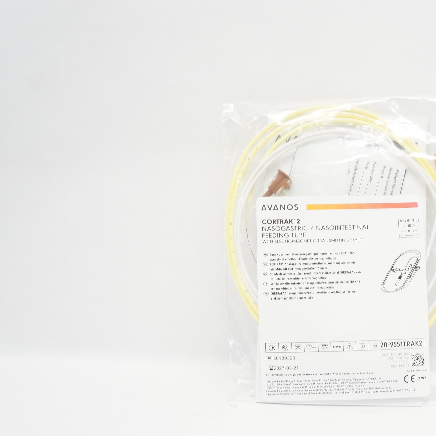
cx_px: 346
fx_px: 570
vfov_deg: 41.8
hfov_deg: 40.2
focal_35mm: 40
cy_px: 246
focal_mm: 18
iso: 800
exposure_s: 1/60
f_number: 6.3
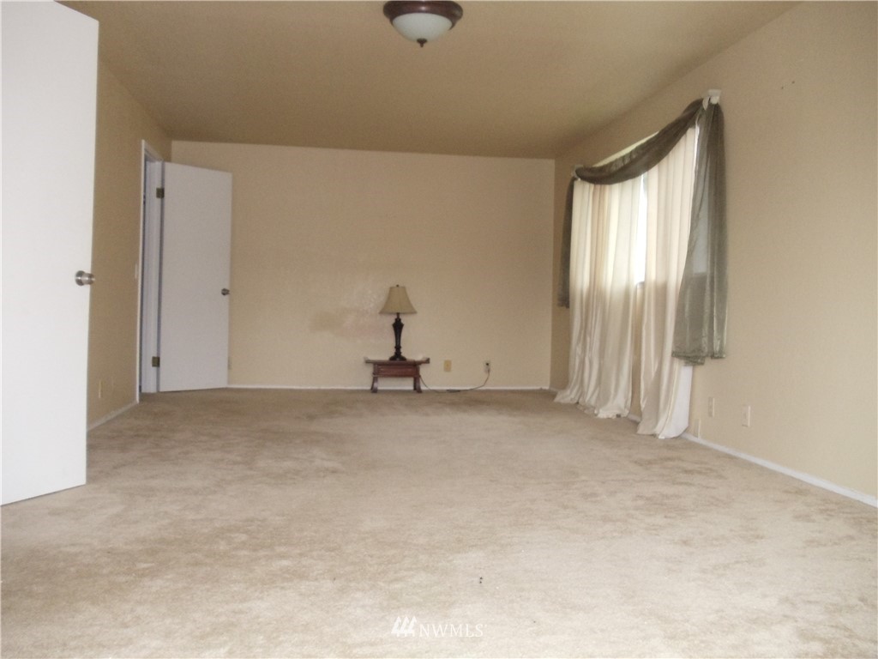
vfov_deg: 32.9
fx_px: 1116
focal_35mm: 44
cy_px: 330
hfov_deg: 42.9
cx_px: 439
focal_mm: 6
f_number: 3.5
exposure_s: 1/30
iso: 400
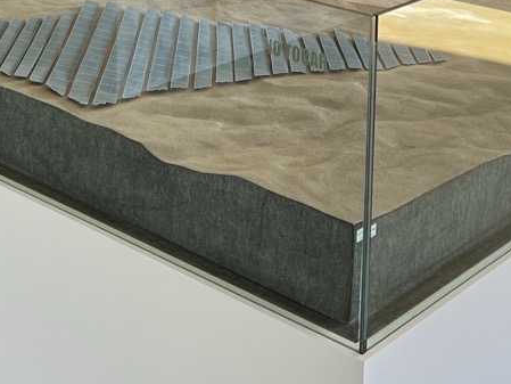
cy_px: -139
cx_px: 156
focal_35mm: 81
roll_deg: -0.2
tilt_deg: -9.1
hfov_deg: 24.0
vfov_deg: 17.0
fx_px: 1196
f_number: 1.5
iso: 32
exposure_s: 1/140
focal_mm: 5.7
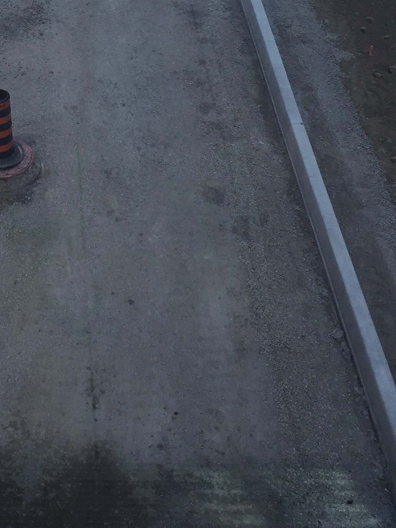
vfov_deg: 26.8
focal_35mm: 69
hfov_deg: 20.8
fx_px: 1052
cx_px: 33
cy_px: 18
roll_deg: +0.4
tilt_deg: -32.2
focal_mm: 4.15
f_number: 2.2
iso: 32
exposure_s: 1/638
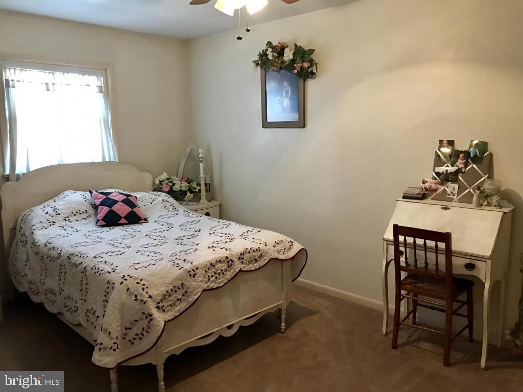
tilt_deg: -8.9
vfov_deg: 49.7
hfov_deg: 63.4
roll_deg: +0.4
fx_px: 423
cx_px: 262
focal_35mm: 28
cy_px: 196
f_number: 1.8
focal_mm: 3.99
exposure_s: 1/13
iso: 100
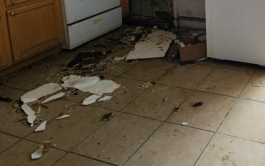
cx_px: 261
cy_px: -43
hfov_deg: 46.0
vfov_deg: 29.4
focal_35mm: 36
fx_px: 260
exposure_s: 1/60
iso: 320
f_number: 2.2
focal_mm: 2.2
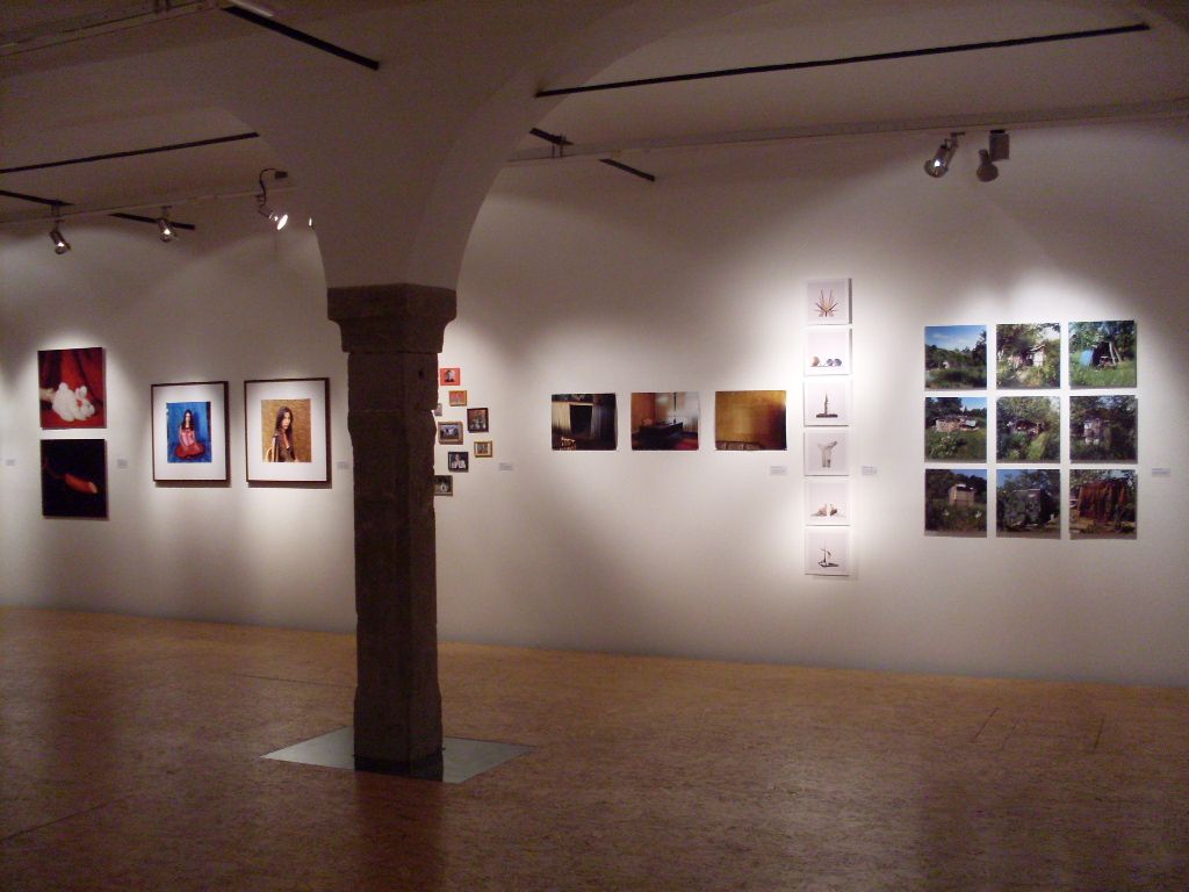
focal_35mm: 38
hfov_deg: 49.0
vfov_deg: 37.7
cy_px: 446
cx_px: 594
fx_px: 1305
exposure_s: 1/30
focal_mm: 6.3
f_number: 2.8
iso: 200
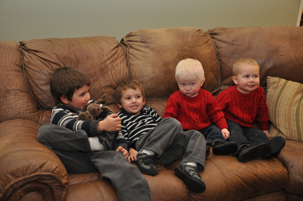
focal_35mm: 48
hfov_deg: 41.2
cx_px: 152
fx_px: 404
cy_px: 100
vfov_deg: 28.0
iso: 800
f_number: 4.2
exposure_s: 1/60
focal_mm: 32
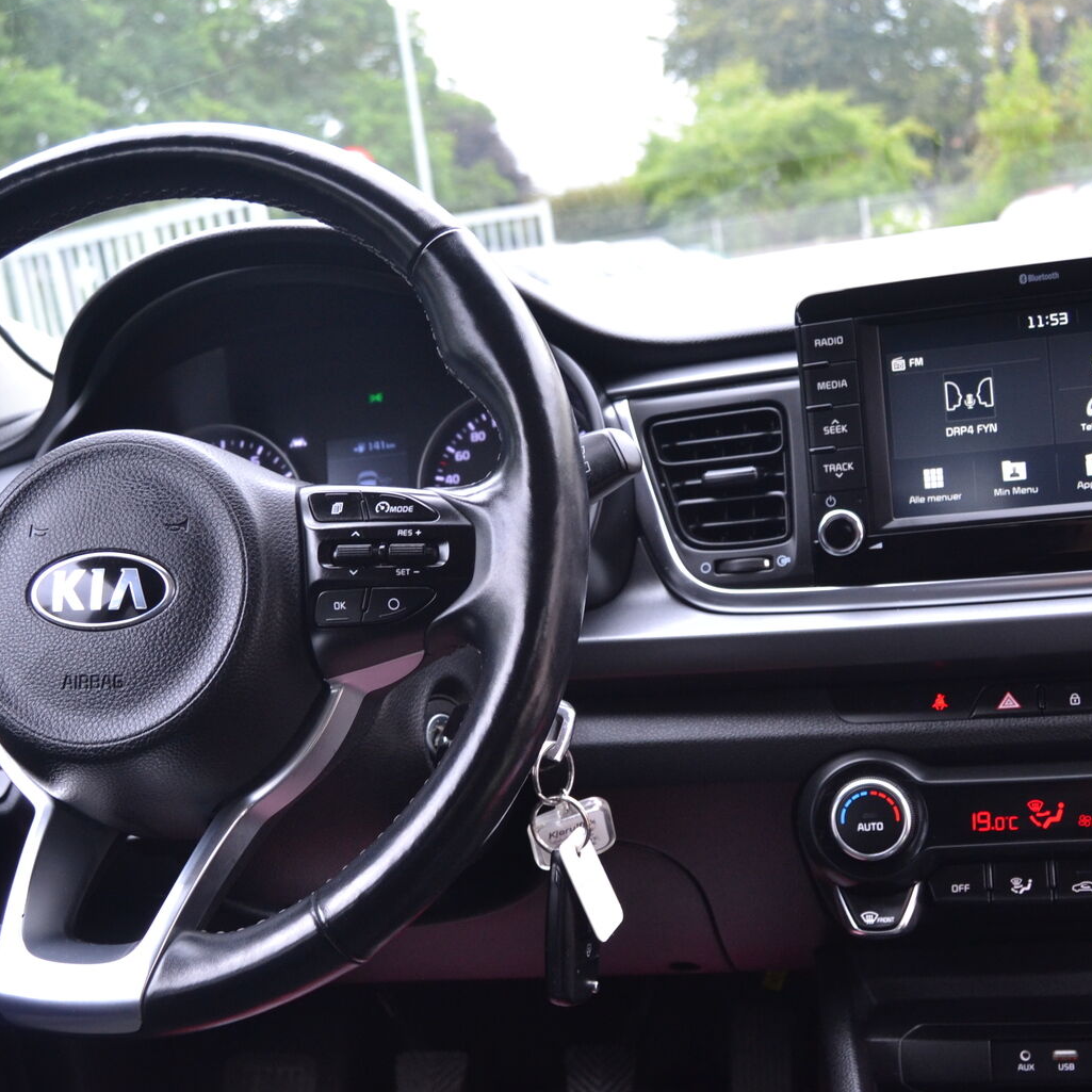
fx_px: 1535
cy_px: 666
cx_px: 560
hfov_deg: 39.2
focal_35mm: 43
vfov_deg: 39.0
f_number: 4.5
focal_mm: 18
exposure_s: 1/80
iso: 400
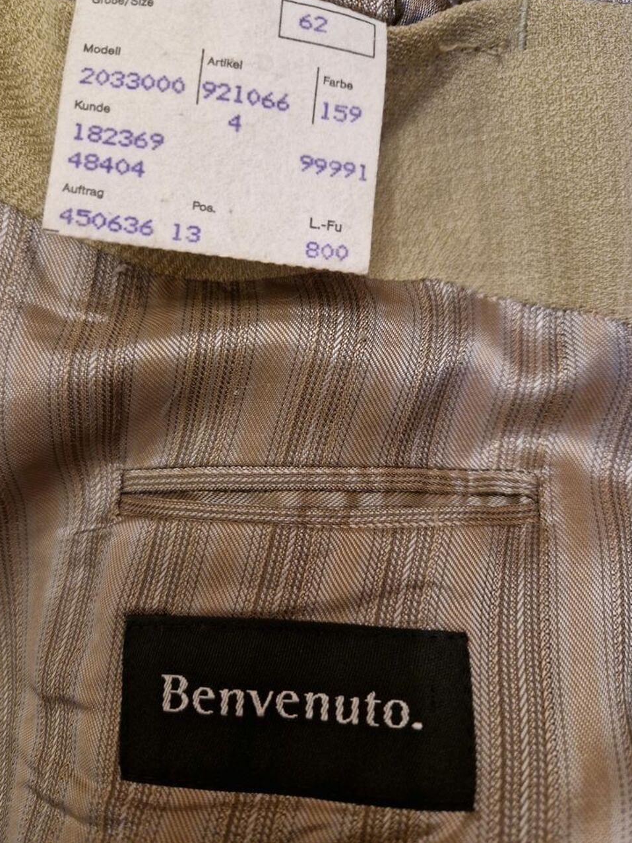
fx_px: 584
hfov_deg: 56.8
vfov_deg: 71.6
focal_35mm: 24
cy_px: 405
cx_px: 304
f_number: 1.8
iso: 500
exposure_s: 1/25
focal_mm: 5.4
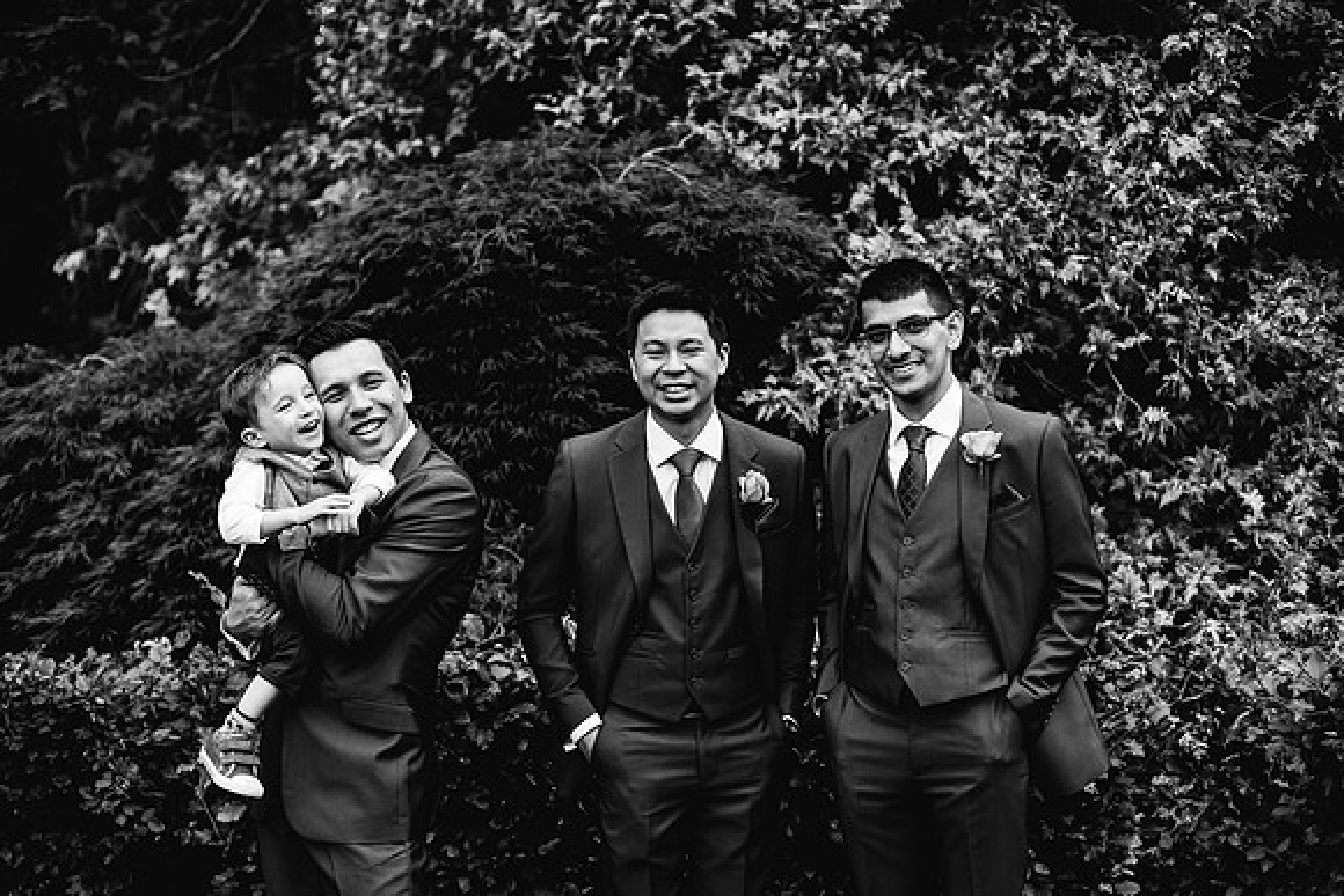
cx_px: 672
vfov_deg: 27.0
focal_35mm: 50
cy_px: 448
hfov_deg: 39.6
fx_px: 1867
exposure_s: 1/500
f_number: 2.5
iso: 125
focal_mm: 50
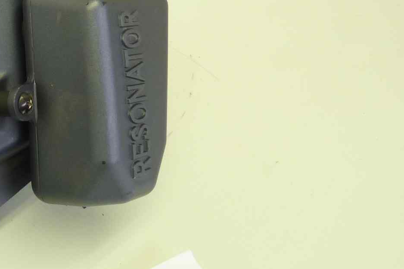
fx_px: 797
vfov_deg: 19.0
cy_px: 54
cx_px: -75
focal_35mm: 71
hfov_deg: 25.6
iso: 80
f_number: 3.3
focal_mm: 4.1
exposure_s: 1/25
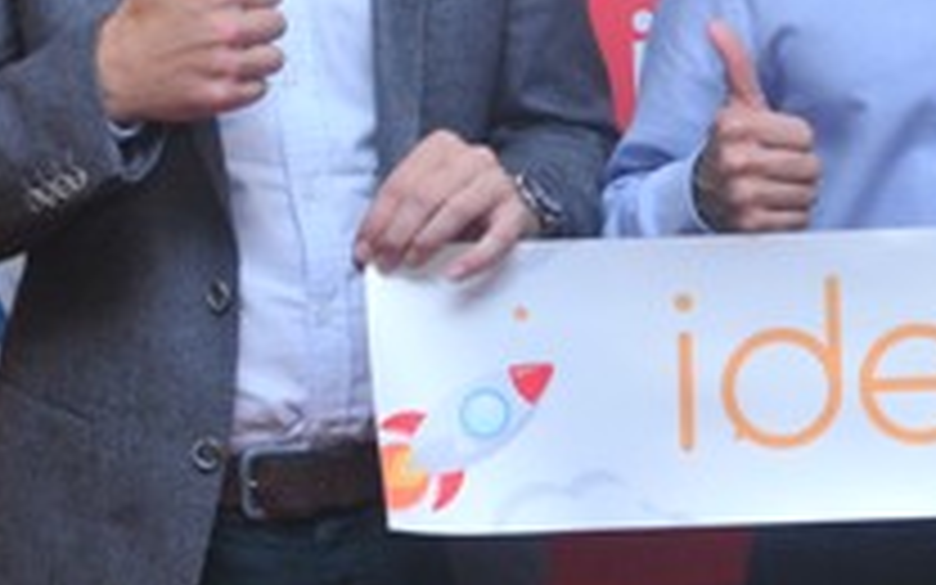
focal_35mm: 113
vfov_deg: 11.5
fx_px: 2883
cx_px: 1004
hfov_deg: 17.9
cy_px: 34
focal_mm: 24
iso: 640
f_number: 5
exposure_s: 1/80
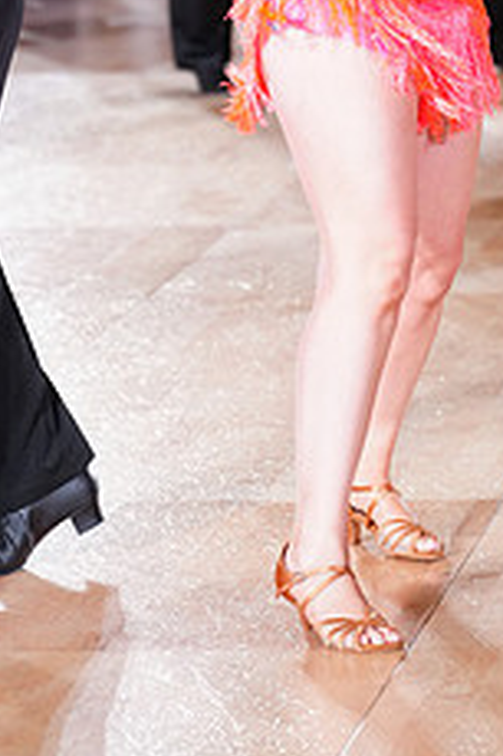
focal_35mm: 217
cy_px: -177
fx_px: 4554
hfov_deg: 6.3
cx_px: 238
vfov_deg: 9.4
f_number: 2.8
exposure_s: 1/250
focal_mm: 86
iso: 1250
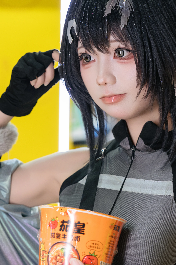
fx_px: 1027
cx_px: 83
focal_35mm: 140
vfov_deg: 14.6
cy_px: 152
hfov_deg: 9.8
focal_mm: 70
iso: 800
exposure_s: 1/160
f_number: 2.8
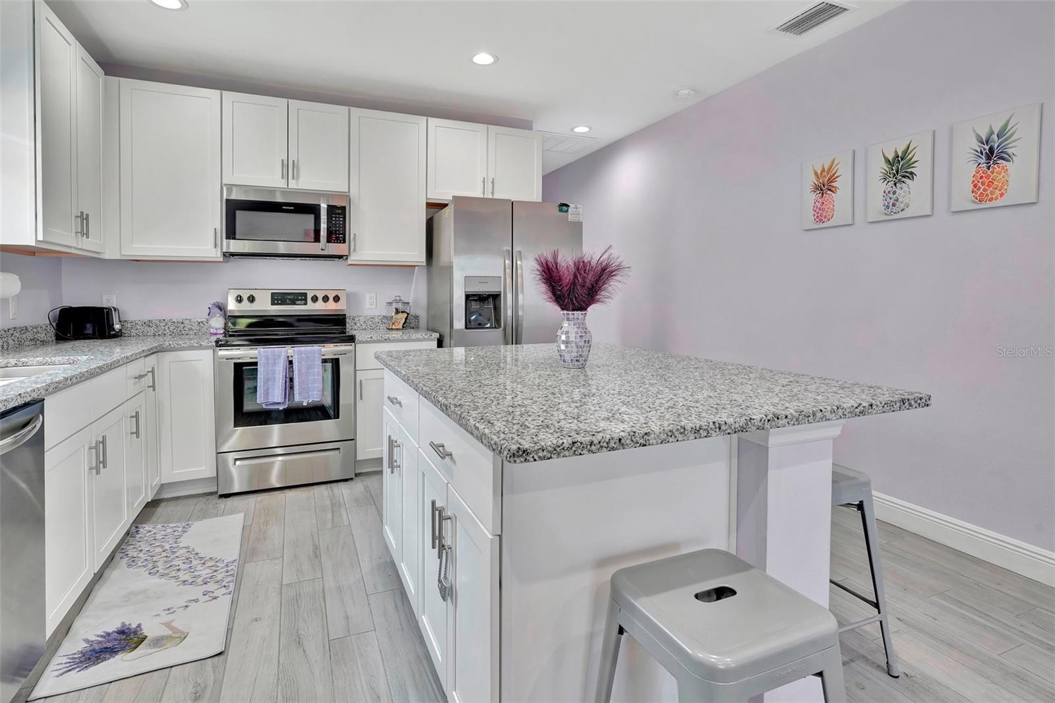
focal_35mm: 17
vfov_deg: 70.4
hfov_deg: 93.3
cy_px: 352
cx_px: 528
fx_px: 498
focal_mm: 17
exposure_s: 1/6
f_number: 8
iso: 500
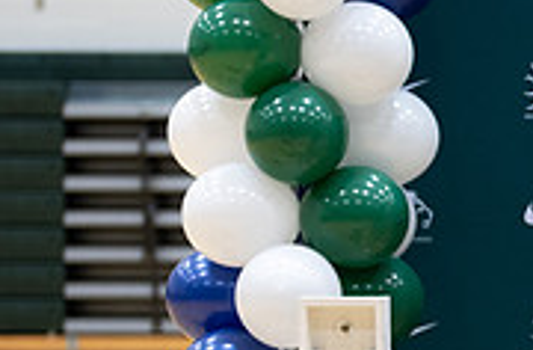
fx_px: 2902
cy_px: 320
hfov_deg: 10.2
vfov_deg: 6.9
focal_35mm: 197
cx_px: 767
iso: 400
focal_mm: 50
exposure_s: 1/320
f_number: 1.2
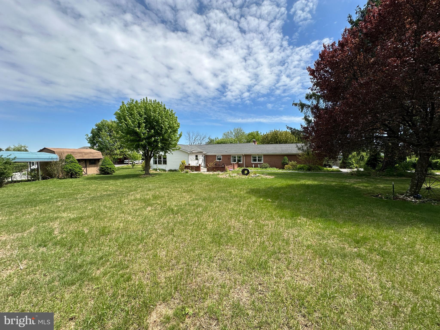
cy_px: 165
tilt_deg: -1.6
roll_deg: +0.6
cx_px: 220
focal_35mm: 14
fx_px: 178
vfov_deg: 85.7
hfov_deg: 102.1
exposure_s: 1/1553
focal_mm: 2.22
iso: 40
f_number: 2.2
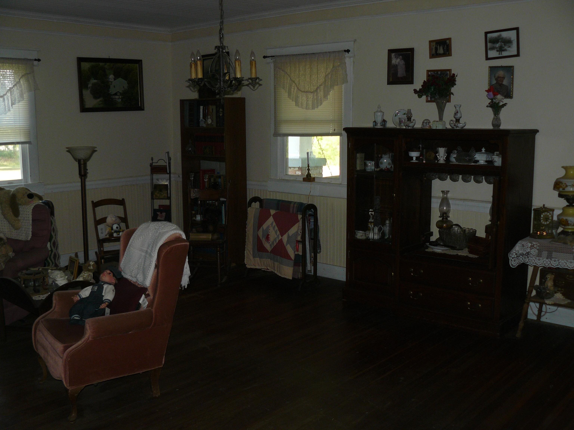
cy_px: 215
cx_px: 287
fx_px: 597
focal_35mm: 36
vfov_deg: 39.7
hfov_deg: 51.4
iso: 100
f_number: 2.8
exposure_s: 1/50
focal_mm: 6
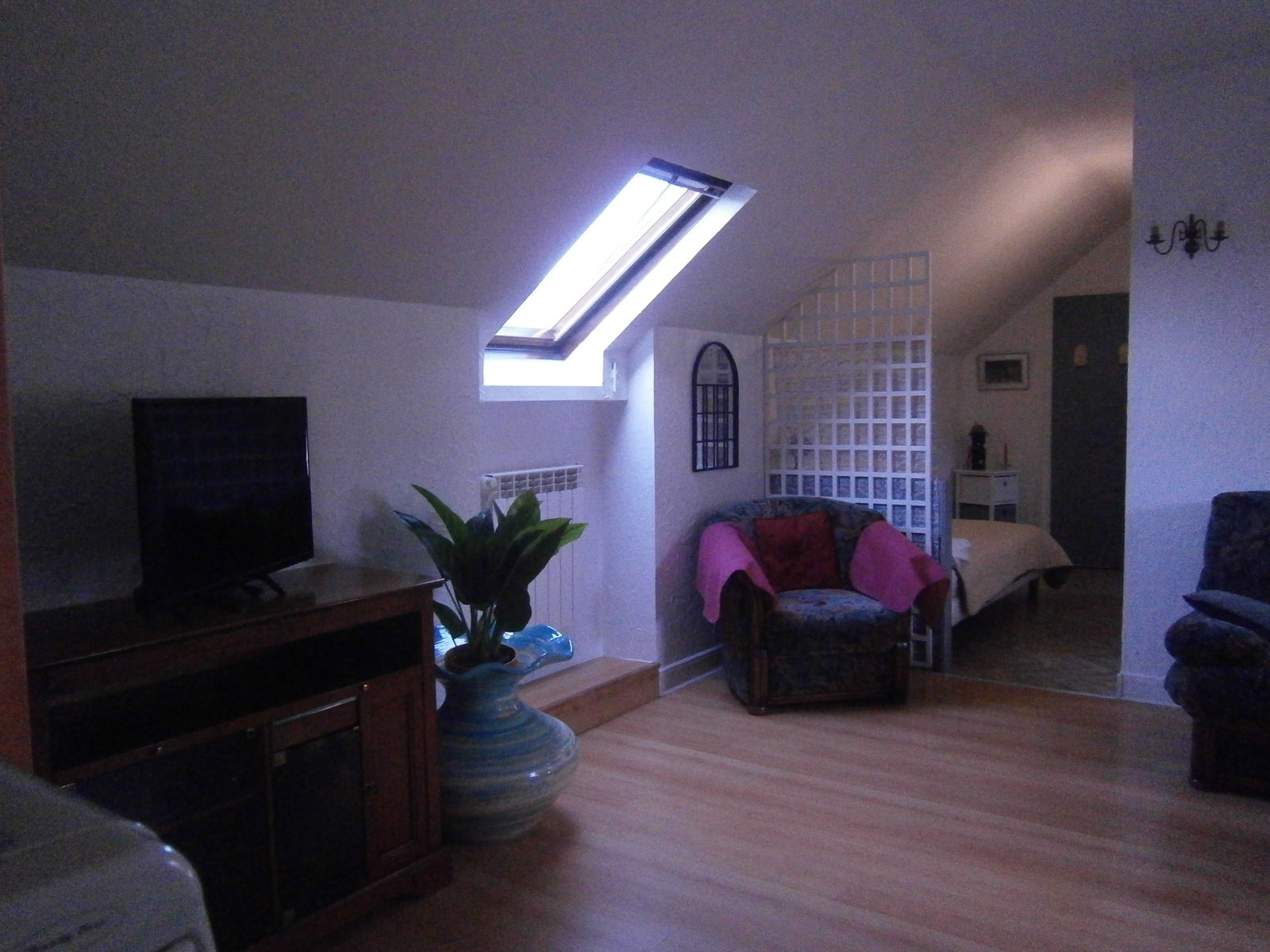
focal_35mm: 26
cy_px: 476
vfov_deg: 53.1
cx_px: 635
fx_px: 954
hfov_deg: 67.3
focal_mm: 4.7
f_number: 2.8
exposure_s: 1/250
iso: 800
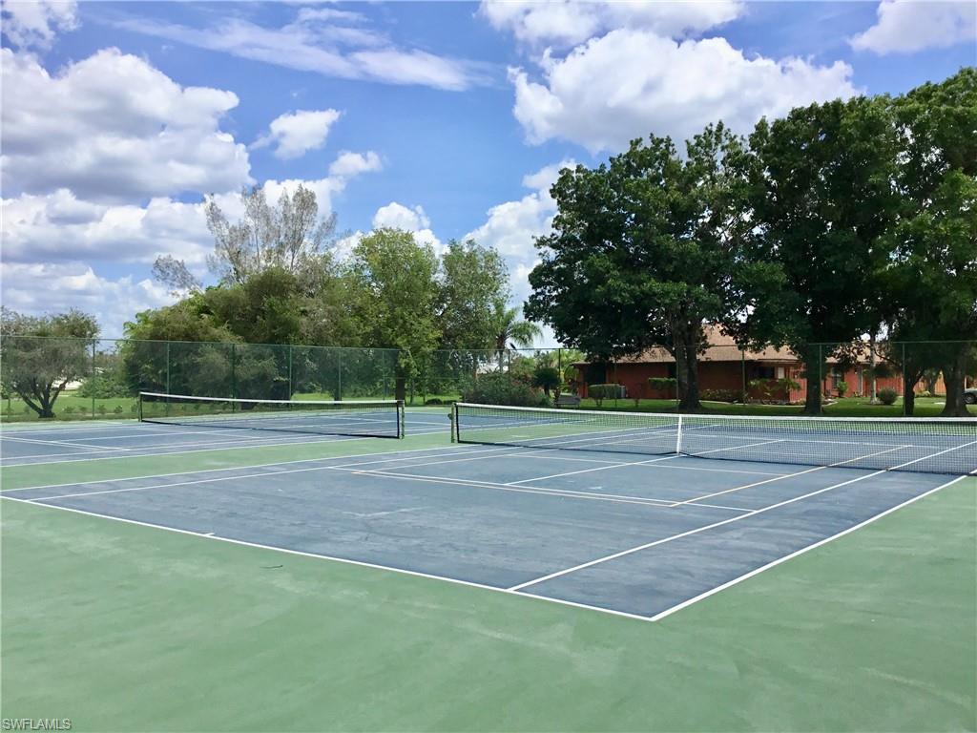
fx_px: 875
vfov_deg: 45.4
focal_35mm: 31
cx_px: 488
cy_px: 366
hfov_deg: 58.4
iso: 25
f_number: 2.4
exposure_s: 1/1894
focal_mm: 3.3
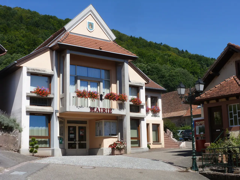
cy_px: 90
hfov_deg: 38.9
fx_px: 340
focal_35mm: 49
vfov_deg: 29.7
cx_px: 120
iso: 100
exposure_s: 1/400
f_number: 5
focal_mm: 8.7
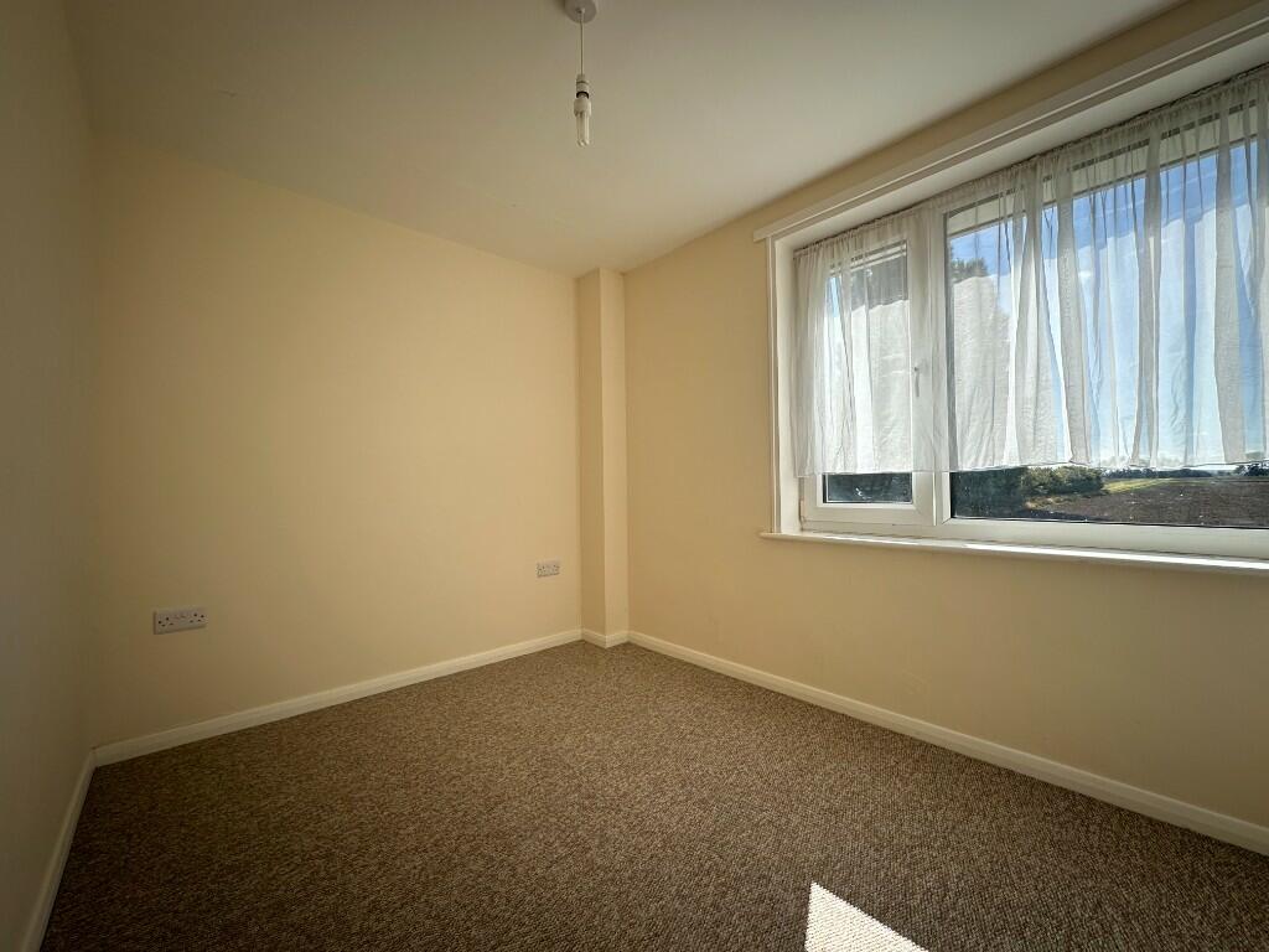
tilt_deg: +1.4
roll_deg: +0.6
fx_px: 513
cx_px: 634
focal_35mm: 14
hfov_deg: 102.1
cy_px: 476
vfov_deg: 85.7
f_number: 2.2
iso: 40
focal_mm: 2.22
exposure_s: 1/540
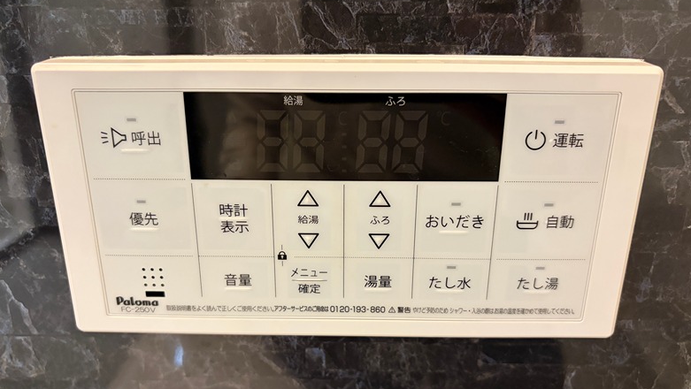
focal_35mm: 29
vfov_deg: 40.2
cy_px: 213
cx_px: 340
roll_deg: +1.3
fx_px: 532
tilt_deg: -19.5
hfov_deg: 66.0
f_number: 1.6
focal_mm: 5.96
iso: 400
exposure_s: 1/60
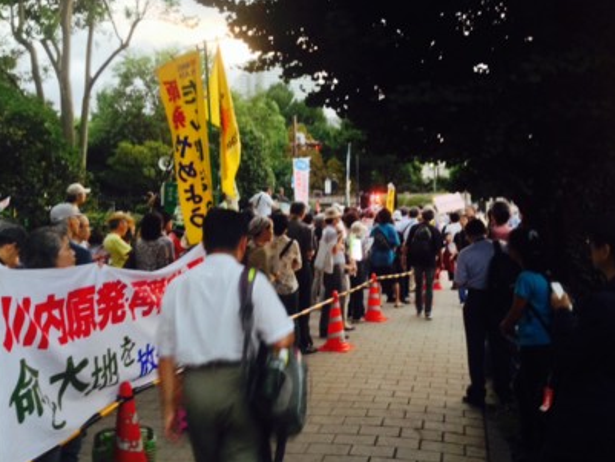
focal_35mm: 37
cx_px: 314
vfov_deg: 38.6
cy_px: 209
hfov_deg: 50.1
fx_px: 658
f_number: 2.4
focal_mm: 4.12
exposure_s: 1/20
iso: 160
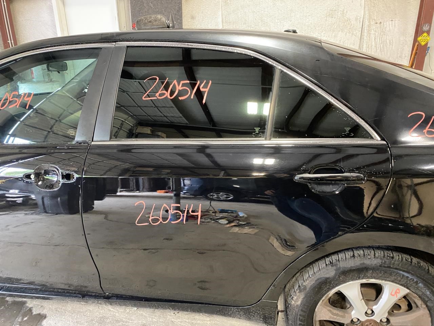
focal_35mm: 26
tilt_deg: -20.1
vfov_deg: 53.1
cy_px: 163
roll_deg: +0.5
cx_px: 217
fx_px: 326
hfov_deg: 67.3
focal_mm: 4.25
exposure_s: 1/30
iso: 500
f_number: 1.8
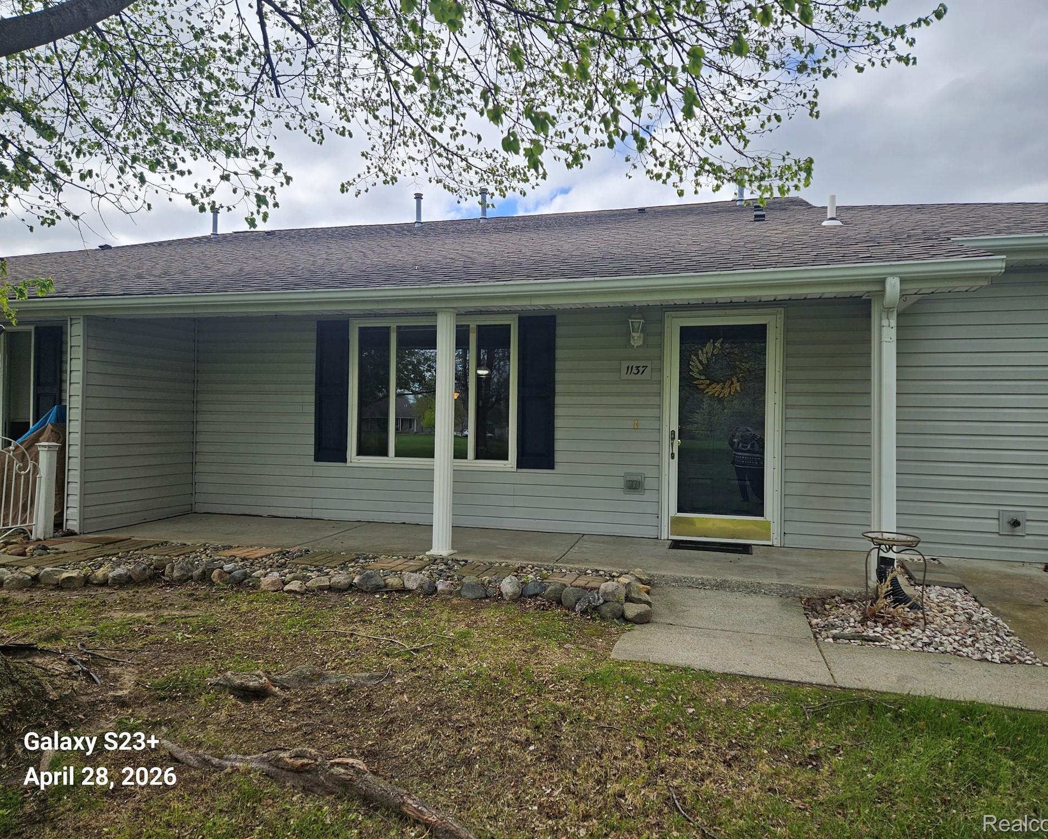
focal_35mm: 24
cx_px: 531
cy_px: 419
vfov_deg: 58.8
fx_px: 744
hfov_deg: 70.3
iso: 25
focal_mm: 5.4
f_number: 1.8
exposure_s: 1/1132
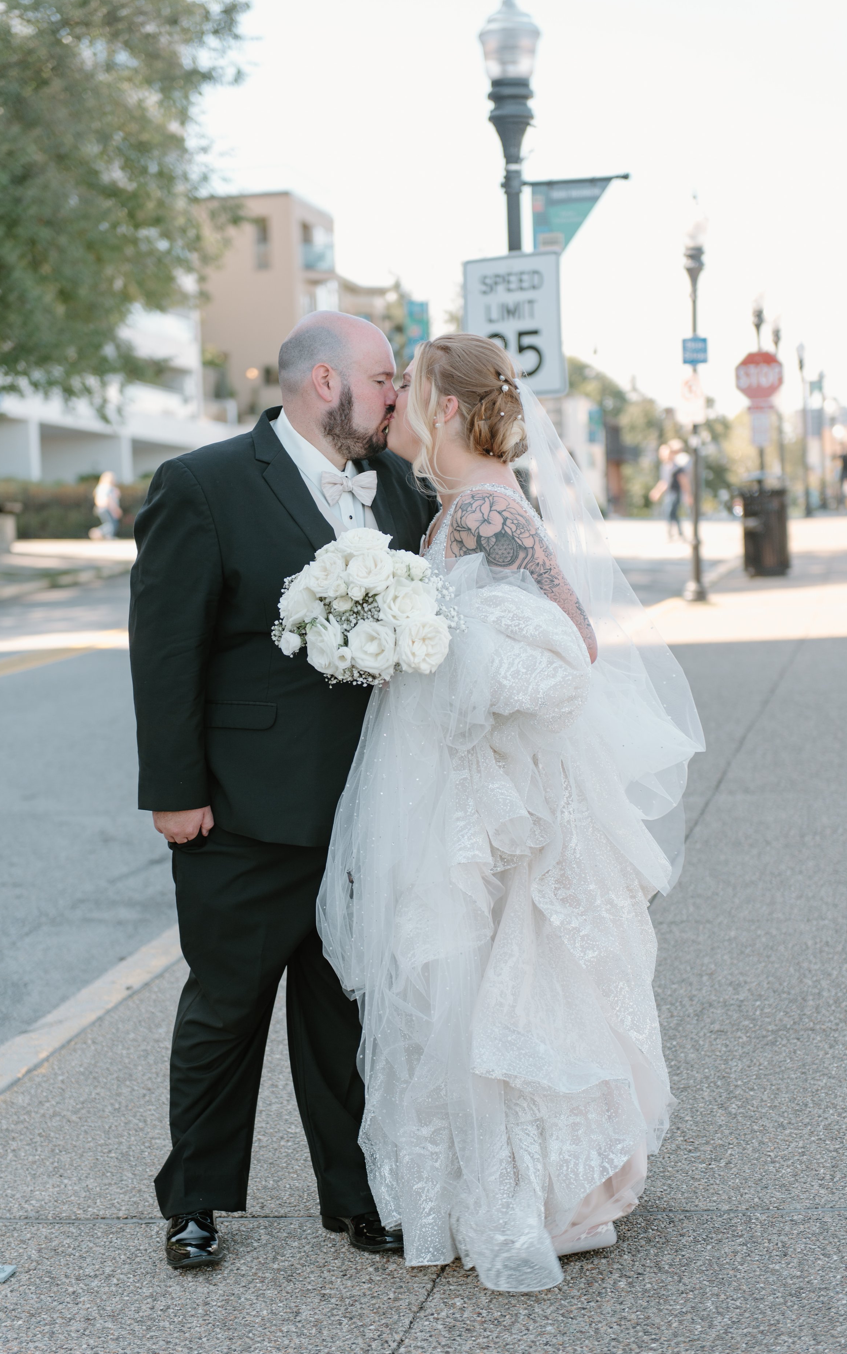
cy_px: 679
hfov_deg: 18.1
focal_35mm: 72
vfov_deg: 28.6
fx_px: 2659
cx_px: 408
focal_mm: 70
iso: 125
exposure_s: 1/250
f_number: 2.8
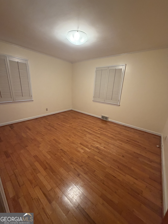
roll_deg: -3.1
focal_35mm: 14
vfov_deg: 102.1
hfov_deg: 85.7
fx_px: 91
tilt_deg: -16.5
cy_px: 112
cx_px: 84
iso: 250
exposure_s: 1/60
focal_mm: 2.22
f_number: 2.2
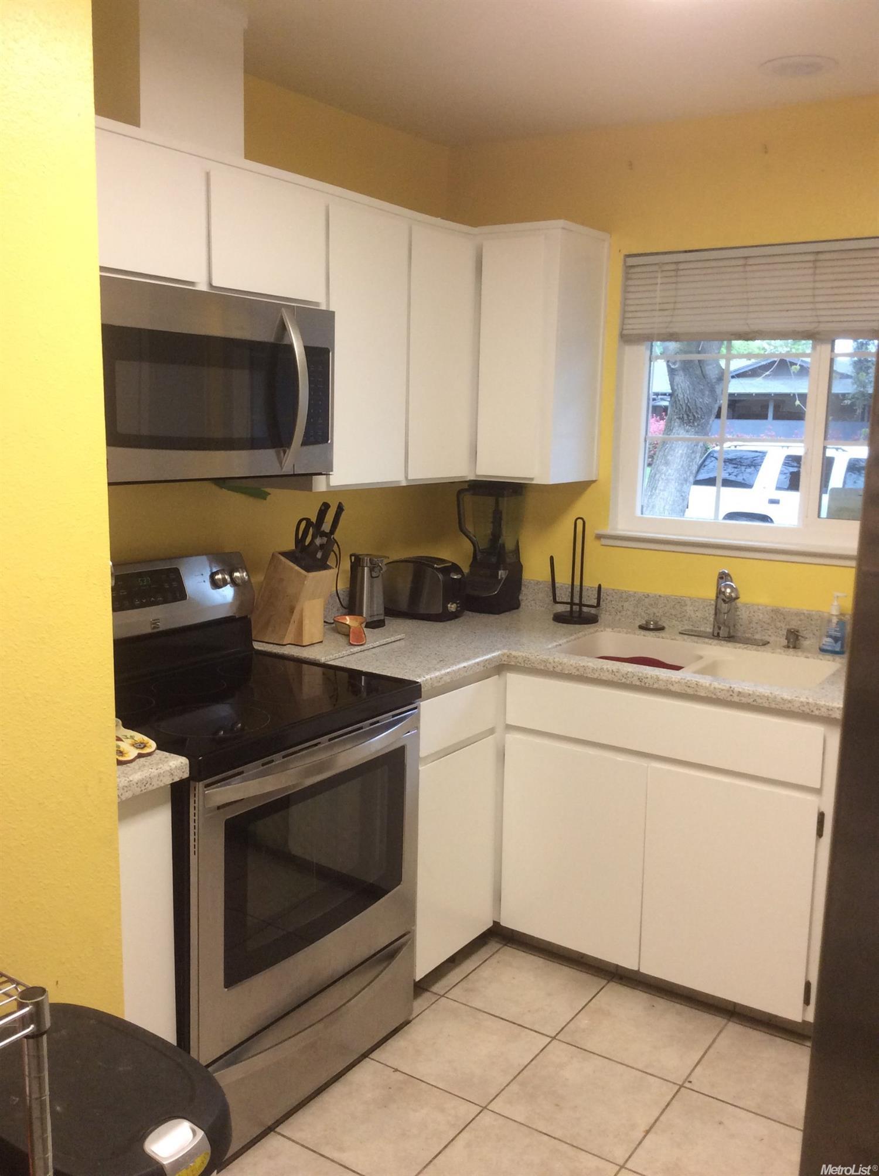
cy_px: 588
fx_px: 1086
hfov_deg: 44.1
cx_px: 440
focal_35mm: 32
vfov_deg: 56.9
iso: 80
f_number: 2.4
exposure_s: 1/24
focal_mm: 3.3
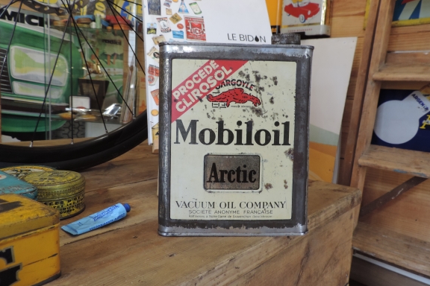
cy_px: 121
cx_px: 222
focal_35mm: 26
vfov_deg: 49.4
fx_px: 311
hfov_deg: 69.4
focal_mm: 4.3
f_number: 3
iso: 160
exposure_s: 1/30
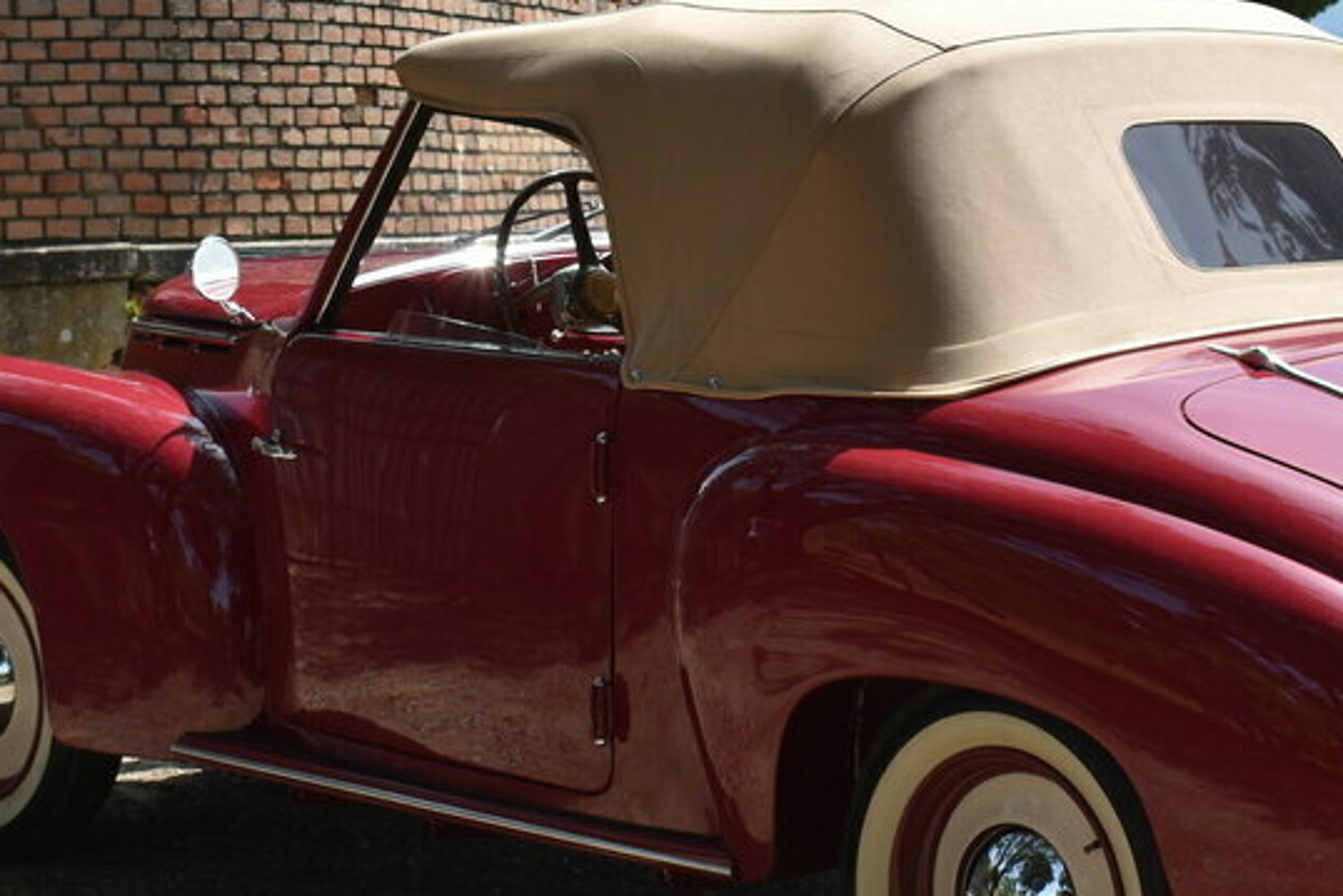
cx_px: 944
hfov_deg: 19.0
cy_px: 429
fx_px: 3993
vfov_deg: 12.8
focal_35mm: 107
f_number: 8
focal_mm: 32
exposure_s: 1/250
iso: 140
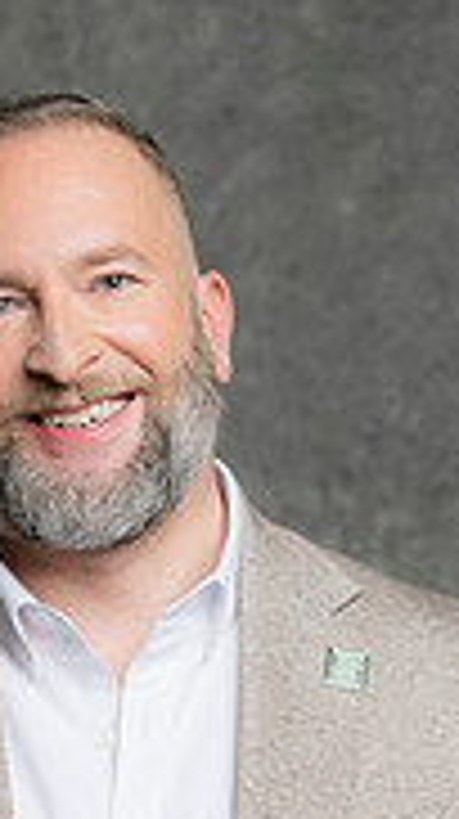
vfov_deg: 9.7
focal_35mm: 220
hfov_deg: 5.5
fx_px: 4773
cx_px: 122
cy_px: 886
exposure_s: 1/200
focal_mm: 85
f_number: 5
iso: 125
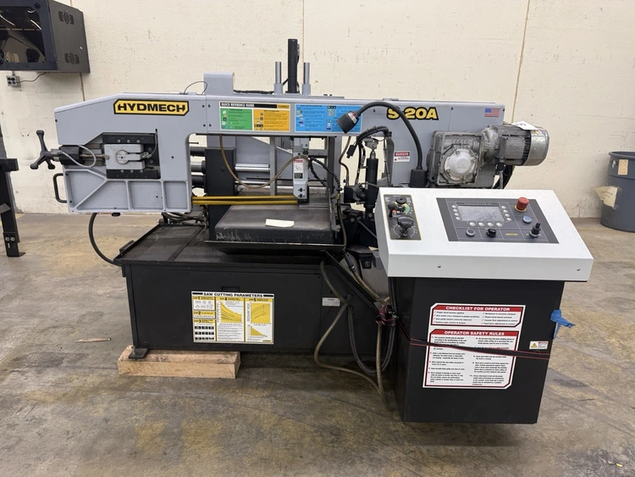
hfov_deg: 71.6
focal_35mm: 24
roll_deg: -0.9
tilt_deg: -17.4
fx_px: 440
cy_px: 238
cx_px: 318
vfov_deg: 56.8
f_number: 1.78
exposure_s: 1/120
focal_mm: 6.76
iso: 160
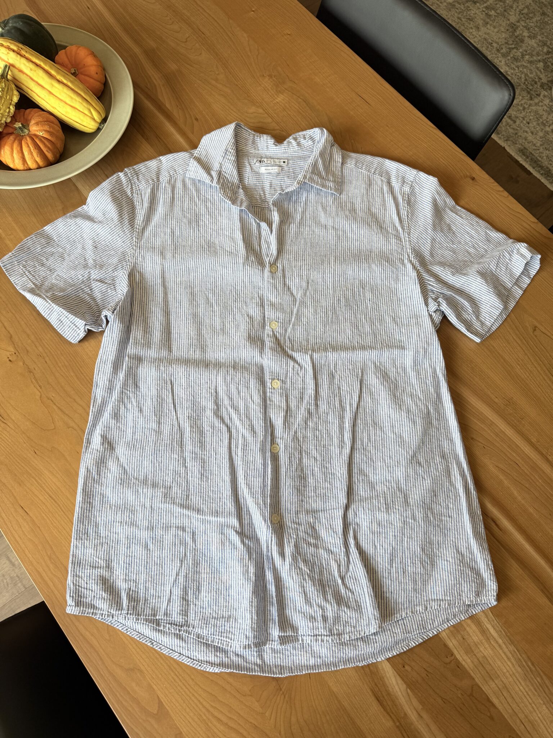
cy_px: 369
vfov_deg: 71.6
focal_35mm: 24
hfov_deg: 56.8
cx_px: 276
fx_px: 511
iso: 64
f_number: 1.78
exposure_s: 1/120
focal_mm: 6.76
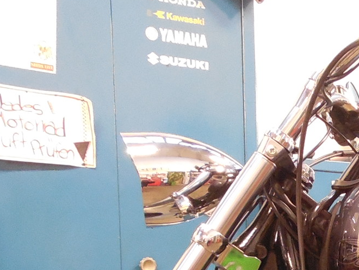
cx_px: 437
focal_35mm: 86
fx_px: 892
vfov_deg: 16.1
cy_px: 365
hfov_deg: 21.1
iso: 560
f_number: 3.3
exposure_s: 1/8
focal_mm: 4.5
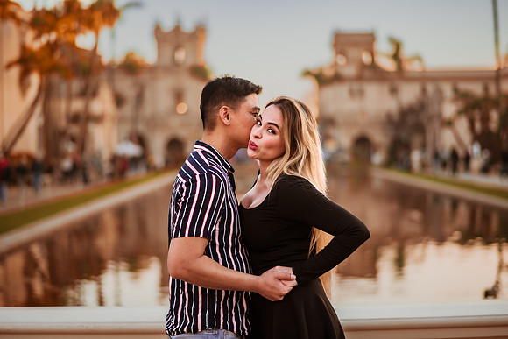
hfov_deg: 34.5
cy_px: 170
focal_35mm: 58
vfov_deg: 23.4
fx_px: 819
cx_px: 254
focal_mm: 58
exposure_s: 1/800
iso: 100
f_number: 1.4
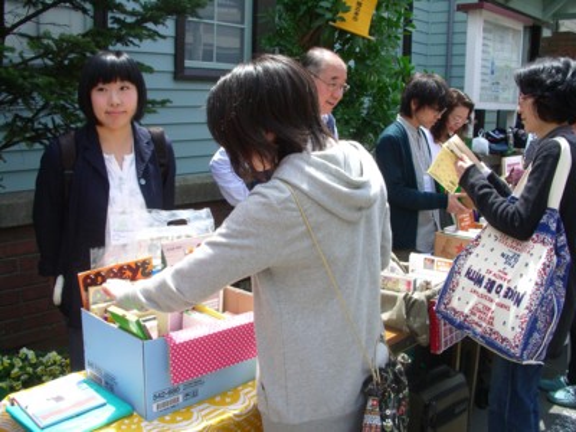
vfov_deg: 40.7
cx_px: 288
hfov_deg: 52.6
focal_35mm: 35
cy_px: 216
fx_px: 582
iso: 80
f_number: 4.3
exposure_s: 1/160
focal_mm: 5.8
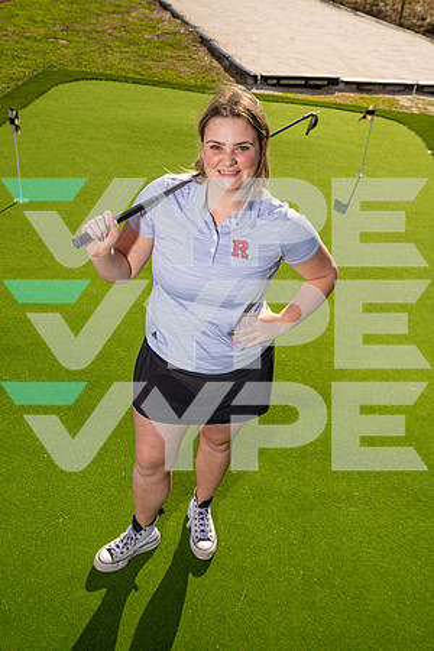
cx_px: 217
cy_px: 326
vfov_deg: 54.4
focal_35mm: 35
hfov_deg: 37.9
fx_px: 633
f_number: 7.1
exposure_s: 1/250
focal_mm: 35
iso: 100
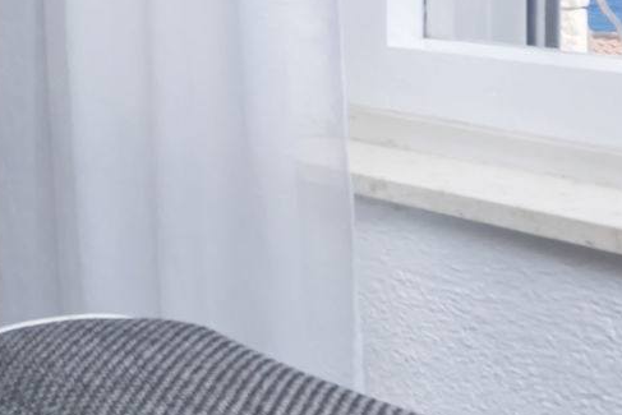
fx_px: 1640
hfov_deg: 17.4
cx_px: -498
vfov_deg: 14.0
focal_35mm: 95
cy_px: -81
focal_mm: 11
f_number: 8
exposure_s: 1/160
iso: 100
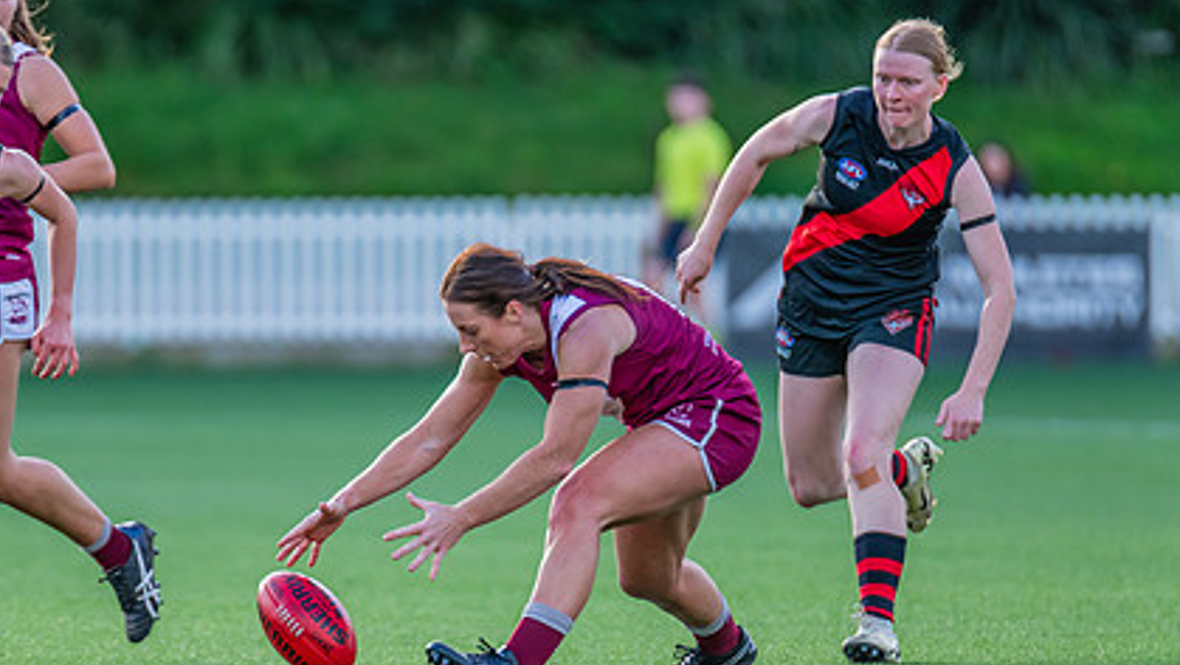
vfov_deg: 2.1
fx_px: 18529
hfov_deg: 3.6
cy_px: 483
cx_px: 430
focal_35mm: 592
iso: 800
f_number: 4
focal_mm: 380
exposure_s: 1/1000
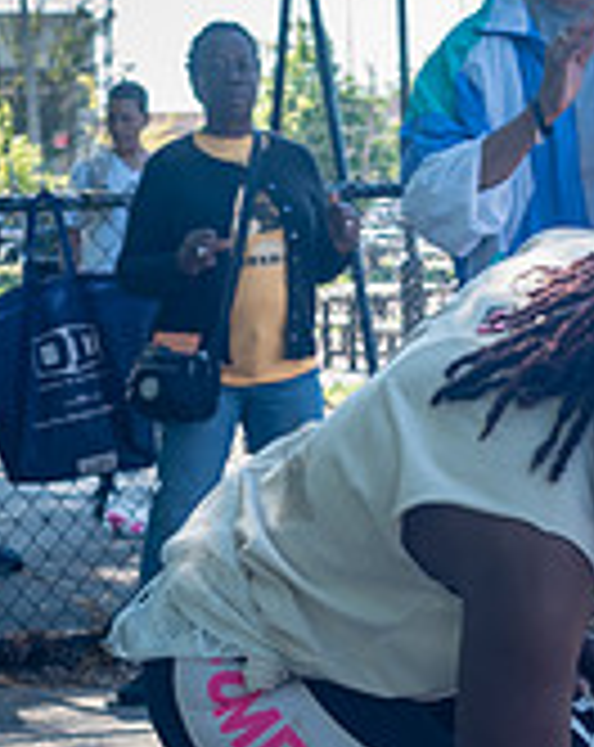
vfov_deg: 14.0
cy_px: 624
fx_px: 3022
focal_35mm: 137
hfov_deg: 11.2
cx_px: 435
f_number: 4.5
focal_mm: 35
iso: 200
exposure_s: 1/250
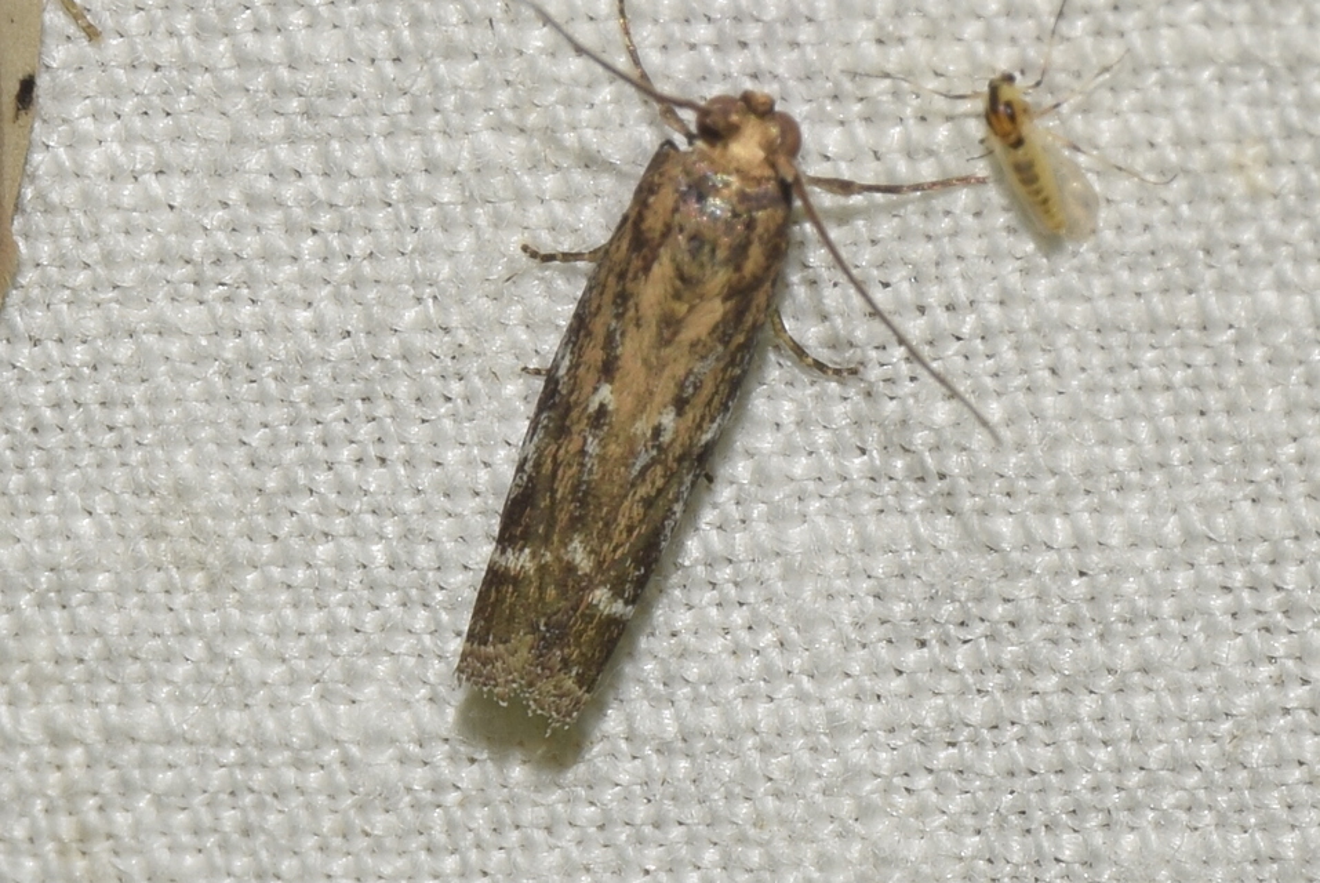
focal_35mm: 210
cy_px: 442
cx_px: 660
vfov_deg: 6.6
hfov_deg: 9.8
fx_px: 7707
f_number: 16
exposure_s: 1/160
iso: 100
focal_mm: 140
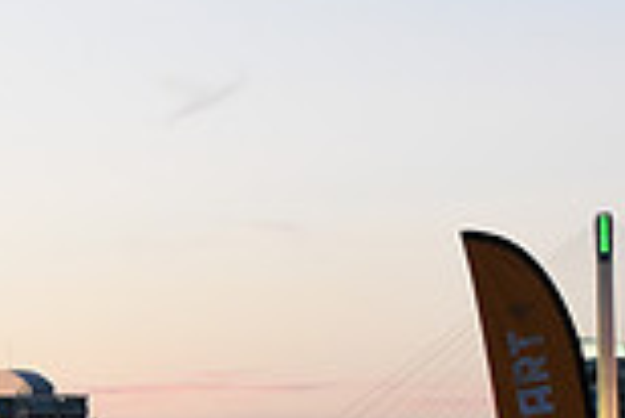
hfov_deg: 10.8
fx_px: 3267
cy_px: 724
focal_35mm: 188
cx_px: -45
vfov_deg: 7.1
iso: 2500
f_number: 2.8
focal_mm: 50
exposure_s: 1/400
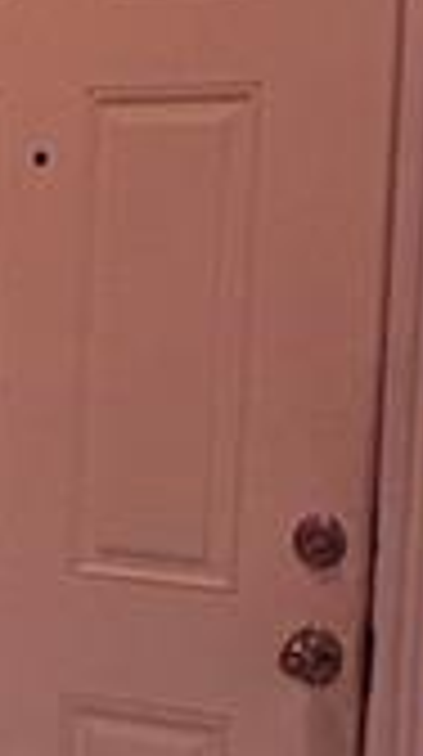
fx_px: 2182
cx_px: -436
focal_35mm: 109
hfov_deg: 10.2
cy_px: 513
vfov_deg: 19.6
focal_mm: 2.22
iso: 200
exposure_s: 1/60
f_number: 2.2
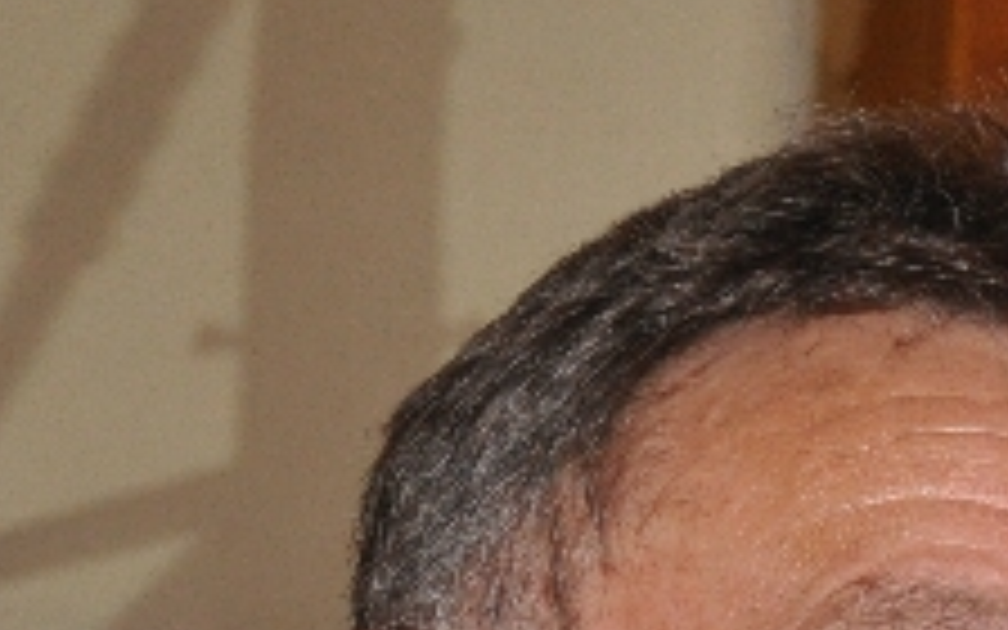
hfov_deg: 9.0
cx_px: 670
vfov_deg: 5.6
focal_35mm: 232
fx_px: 6373
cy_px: 1017
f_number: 4.2
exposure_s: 1/60
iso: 800
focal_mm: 34
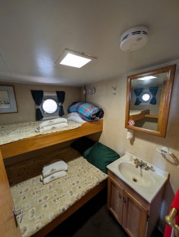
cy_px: 118
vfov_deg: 110.5
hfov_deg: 94.6
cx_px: 90
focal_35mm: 12
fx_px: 83
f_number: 1.7
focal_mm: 2.02
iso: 72
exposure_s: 1/24
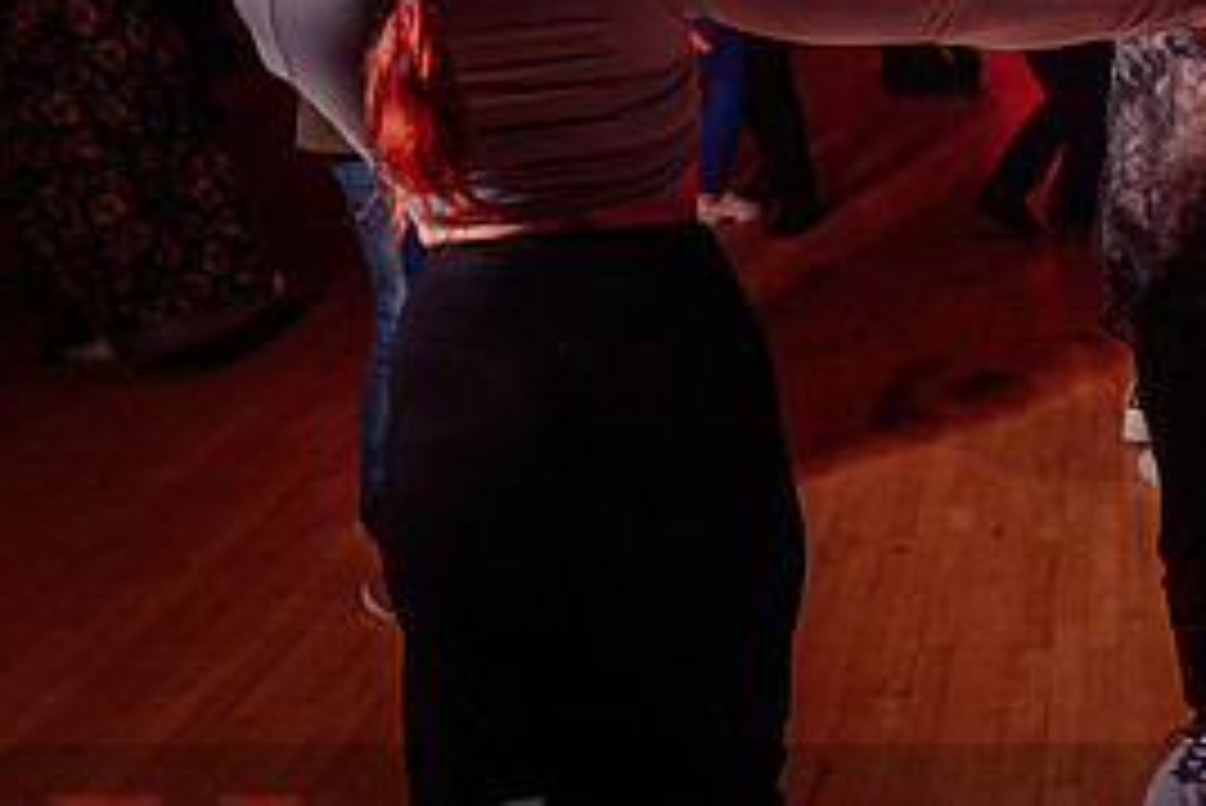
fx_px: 1743
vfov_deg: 25.9
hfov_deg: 35.7
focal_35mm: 52
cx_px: 1107
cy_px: 277
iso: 1000
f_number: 3.2
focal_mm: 24
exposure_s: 1/160
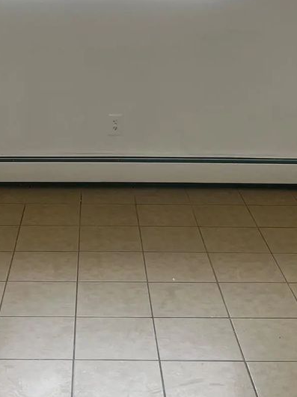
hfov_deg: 21.9
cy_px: 66
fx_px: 767
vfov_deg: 28.2
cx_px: 112
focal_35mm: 67
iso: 64
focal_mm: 5.7
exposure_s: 1/152
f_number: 1.5
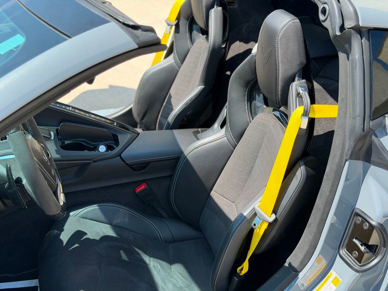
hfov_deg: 39.7
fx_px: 538
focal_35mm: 48
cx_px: 194
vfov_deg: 30.3
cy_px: 146
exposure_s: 1/1484
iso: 100
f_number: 1.78
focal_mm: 6.76
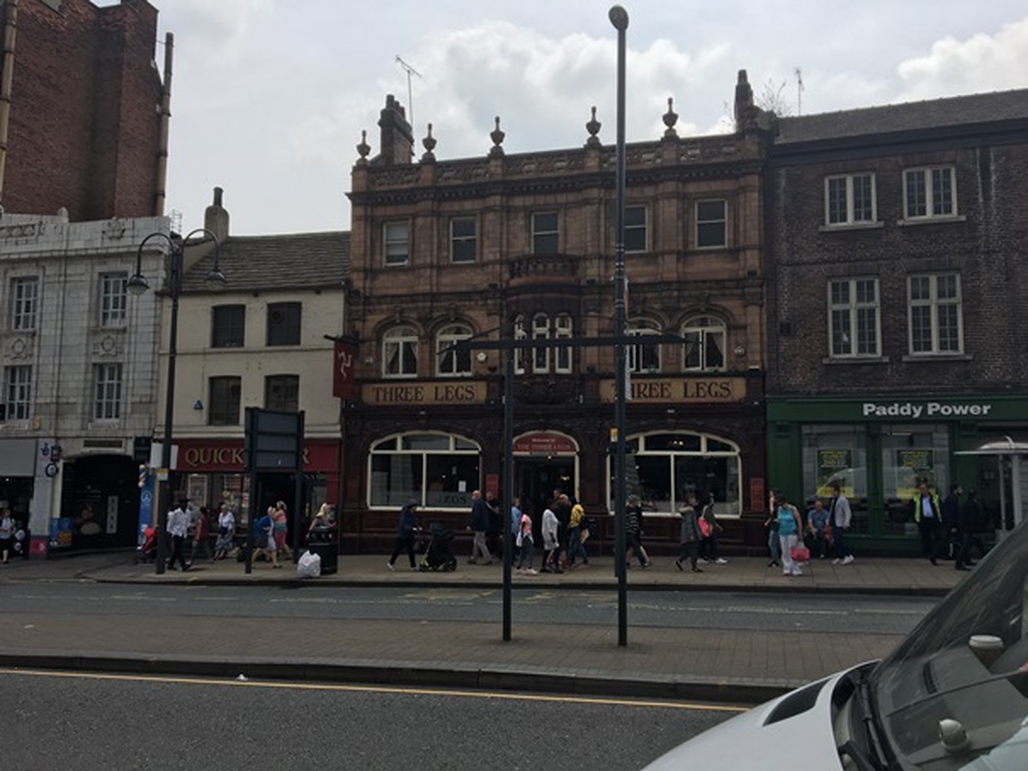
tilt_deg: +5.5
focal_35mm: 29
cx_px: 514
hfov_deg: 61.6
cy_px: 386
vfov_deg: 48.2
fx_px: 861
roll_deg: -0.7
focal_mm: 4.15
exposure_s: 1/2137
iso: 25
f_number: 2.2
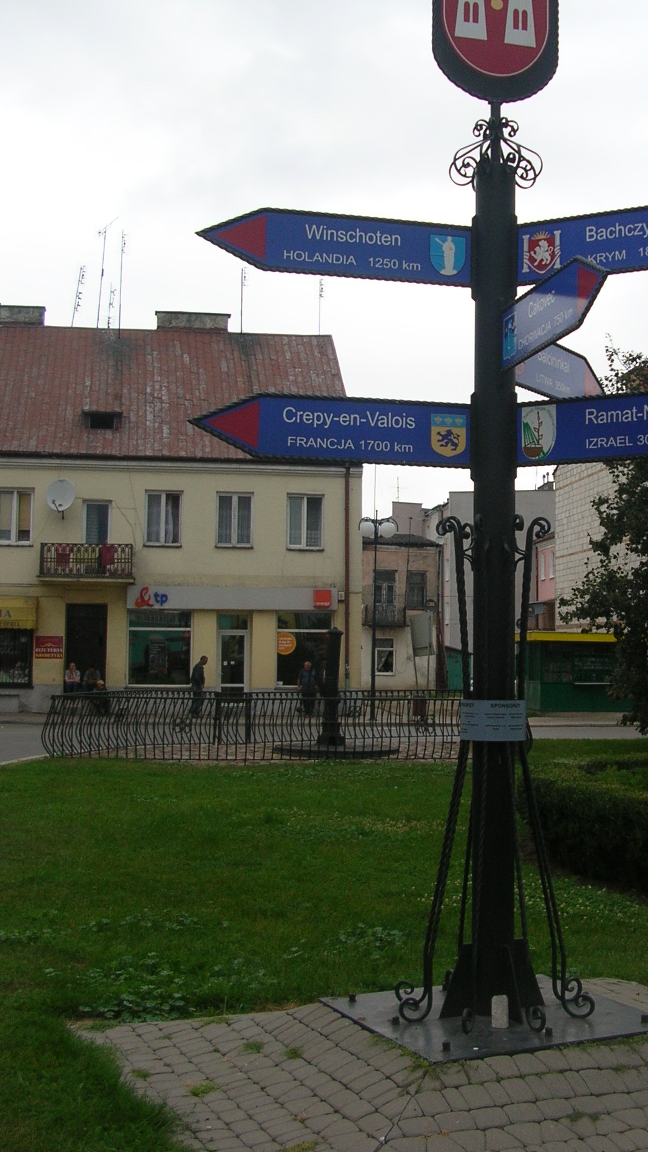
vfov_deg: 43.7
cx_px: 477
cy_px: 522
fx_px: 1436
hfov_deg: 25.2
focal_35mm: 47
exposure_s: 1/238
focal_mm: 5.8
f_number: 2.8
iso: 50
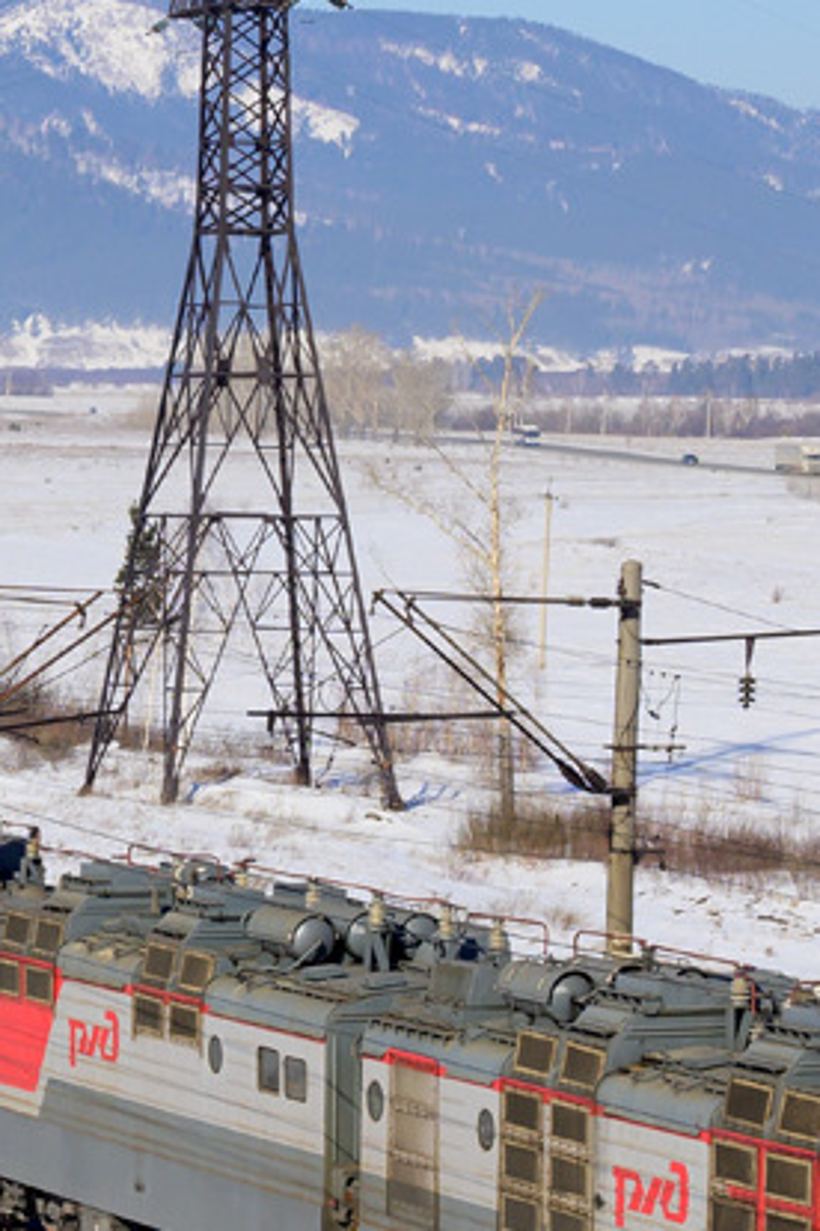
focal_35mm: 179
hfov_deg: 7.7
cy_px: 785
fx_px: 6115
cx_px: 143
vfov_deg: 11.5
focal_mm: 57
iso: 200
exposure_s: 1/640
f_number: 13
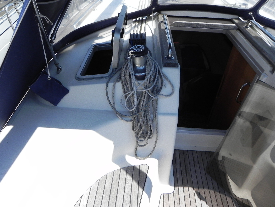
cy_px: 104
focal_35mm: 26
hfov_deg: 67.3
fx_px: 207
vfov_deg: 53.1
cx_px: 138
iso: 160
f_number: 7.1
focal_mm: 4.6
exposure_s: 1/397
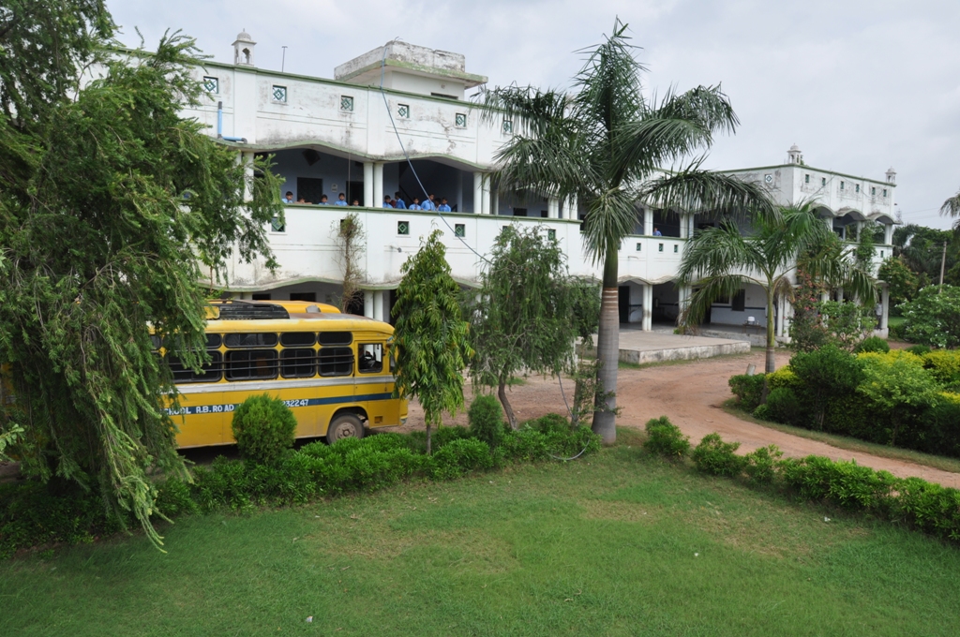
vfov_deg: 47.8
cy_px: 318
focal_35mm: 27
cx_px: 480
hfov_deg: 67.4
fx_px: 719
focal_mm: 18
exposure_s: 1/320
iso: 200
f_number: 9
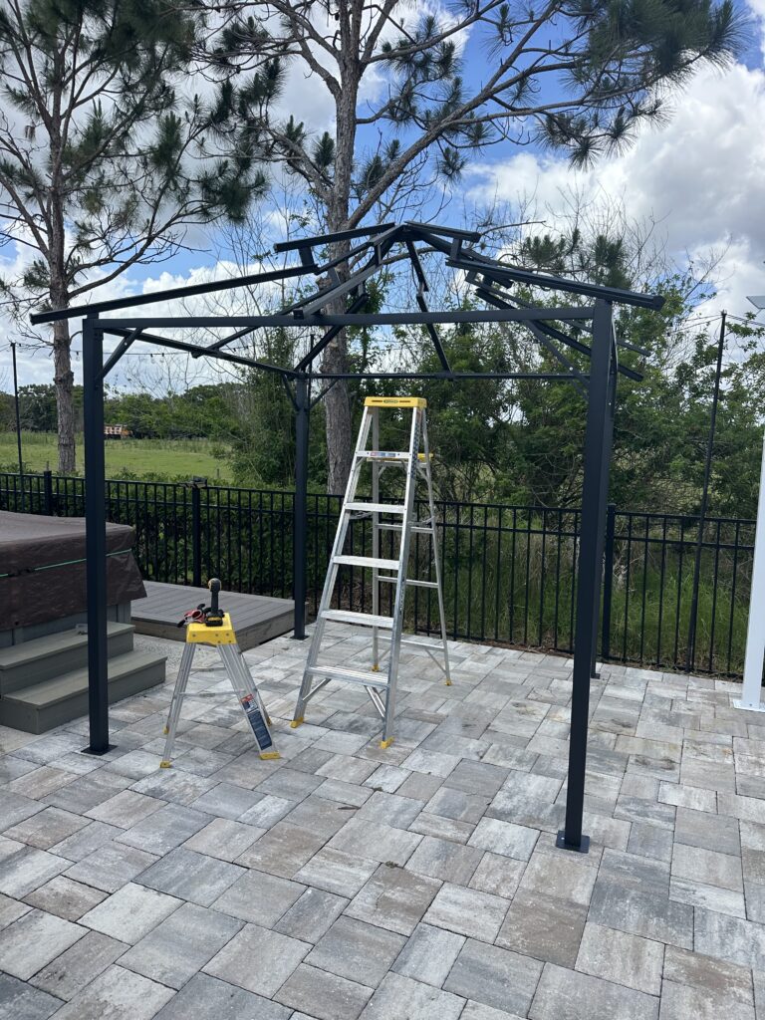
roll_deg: -2.0
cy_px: 510
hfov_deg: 56.8
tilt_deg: -6.5
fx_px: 707
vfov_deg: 71.6
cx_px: 382
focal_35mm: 24
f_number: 1.78
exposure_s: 1/2591
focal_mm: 6.86
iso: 80
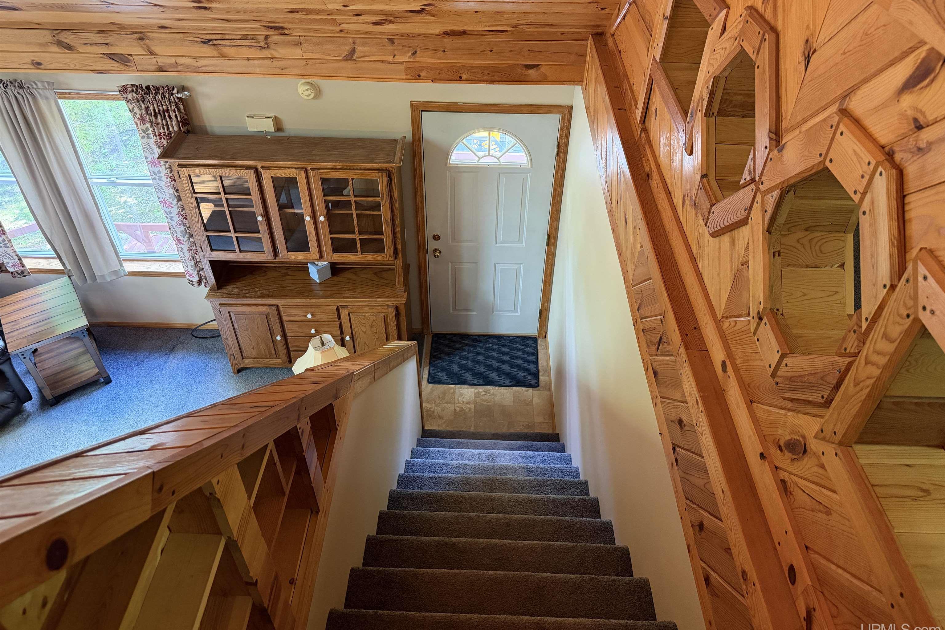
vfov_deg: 51.2
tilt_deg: -40.5
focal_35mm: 25
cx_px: 473
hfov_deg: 71.5
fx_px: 656
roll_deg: +0.0
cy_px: 290
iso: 640
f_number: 1.78
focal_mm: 6.76
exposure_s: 1/60
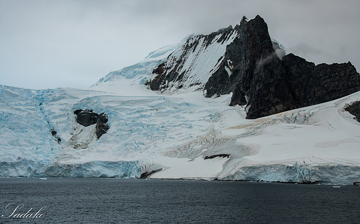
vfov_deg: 26.0
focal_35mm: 49
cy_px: 120
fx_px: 484
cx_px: 180
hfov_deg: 40.8
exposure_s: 1/400
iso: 640
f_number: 8
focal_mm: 48
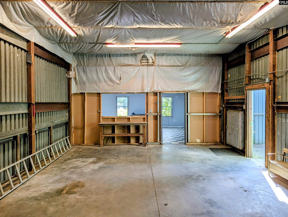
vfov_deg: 56.9
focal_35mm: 24
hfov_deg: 71.5
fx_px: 200
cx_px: 144
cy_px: 108
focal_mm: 6.9
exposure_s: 1/120
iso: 31
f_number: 1.68
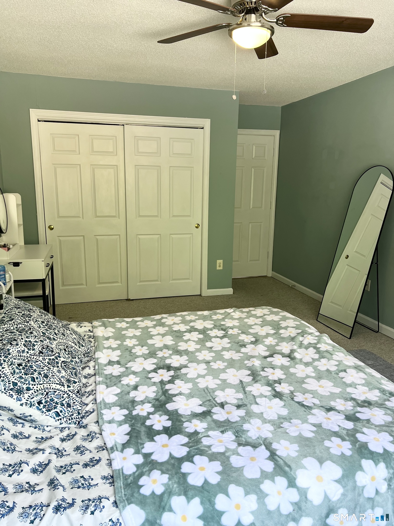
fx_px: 395
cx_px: 197
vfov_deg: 67.3
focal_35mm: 26
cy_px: 263
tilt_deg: -11.0
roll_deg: -0.6
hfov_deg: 53.1
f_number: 1.5
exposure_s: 1/121
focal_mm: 5.7
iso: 100
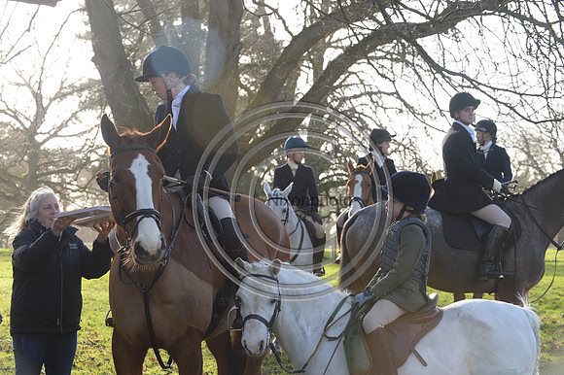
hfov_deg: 23.7
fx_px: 1347
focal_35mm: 86
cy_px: 188
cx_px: 282
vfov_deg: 15.9
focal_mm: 86
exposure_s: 1/640
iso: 1250
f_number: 7.1
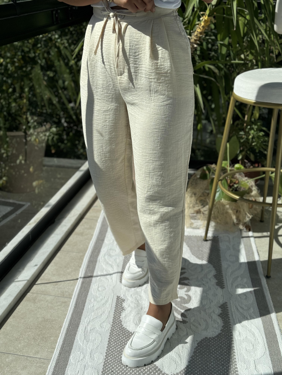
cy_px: 188
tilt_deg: -39.1
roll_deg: +0.4
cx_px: 141
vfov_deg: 39.7
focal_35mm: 48
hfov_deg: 30.3
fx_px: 521
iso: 64
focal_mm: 6.76
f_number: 1.78
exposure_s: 1/2252
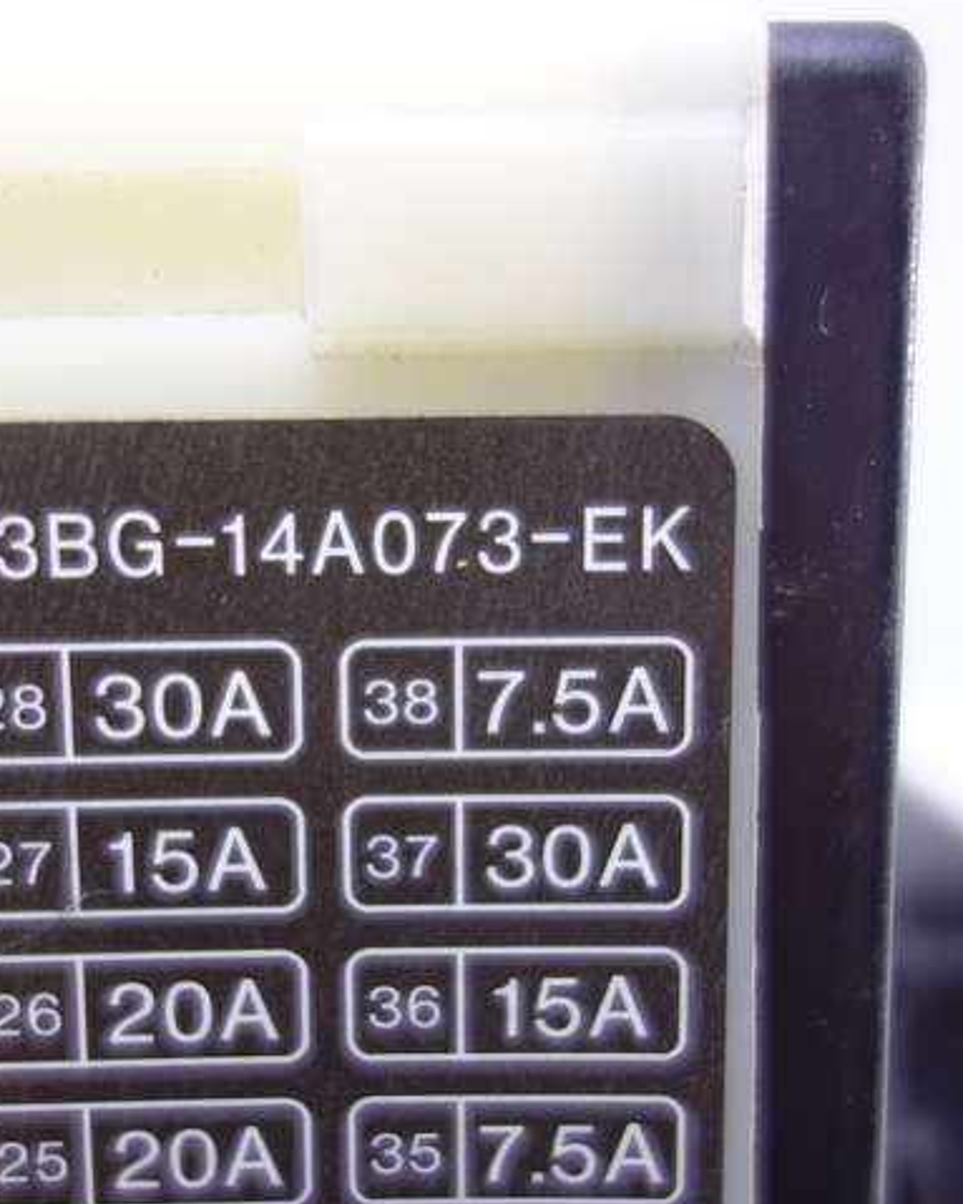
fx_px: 1604
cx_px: 410
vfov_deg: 41.2
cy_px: 630
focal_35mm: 45
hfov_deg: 33.4
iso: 125
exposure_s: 1/80
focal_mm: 10.4
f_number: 1.8
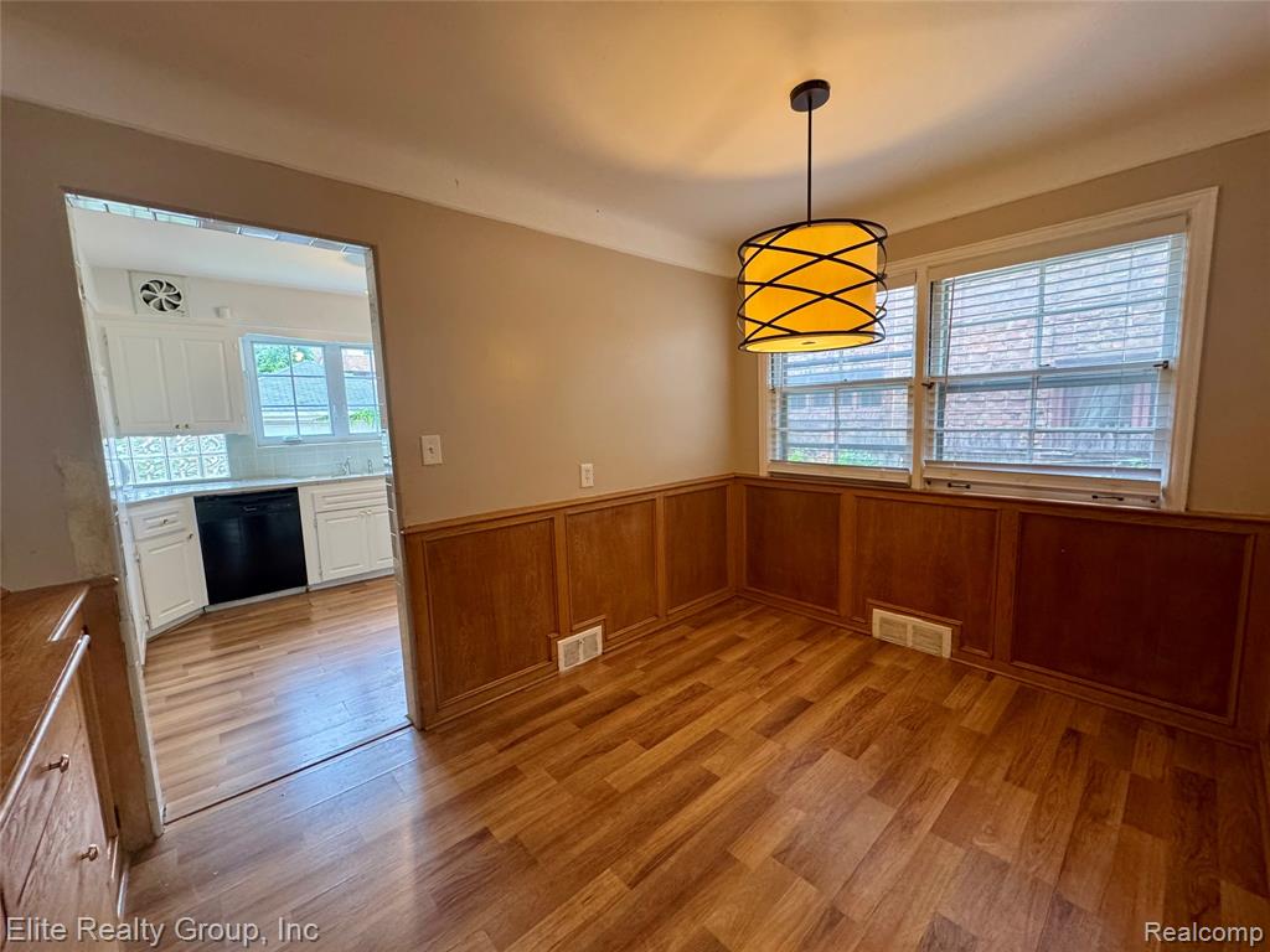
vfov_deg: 85.7
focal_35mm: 14
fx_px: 514
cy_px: 476
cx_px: 635
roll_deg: +2.0
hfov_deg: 102.1
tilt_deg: -7.6
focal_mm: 2.22
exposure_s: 1/60
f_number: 2.2
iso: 250
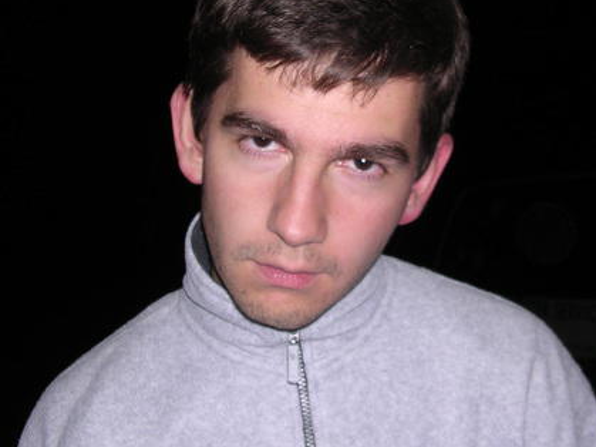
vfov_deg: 25.1
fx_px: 998
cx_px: 341
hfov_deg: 33.2
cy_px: 164
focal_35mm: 58
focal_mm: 5.8
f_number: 2.8
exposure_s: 1/60.1
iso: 100
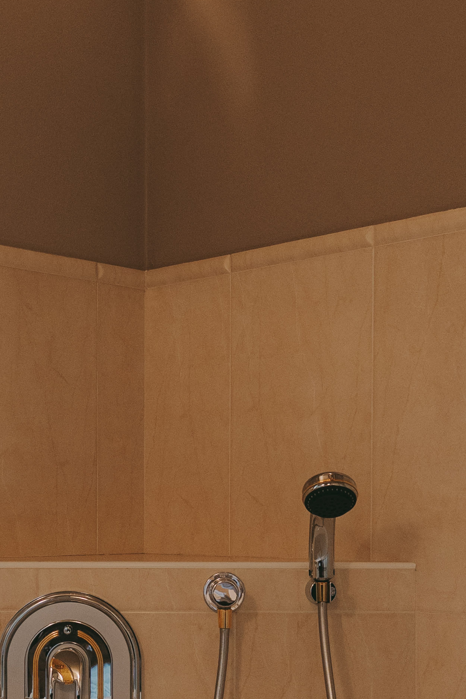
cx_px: 137
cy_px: 569
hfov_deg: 20.5
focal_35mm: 66
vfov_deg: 29.7
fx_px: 1281
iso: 640
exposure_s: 1/80
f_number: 3.5
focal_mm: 18
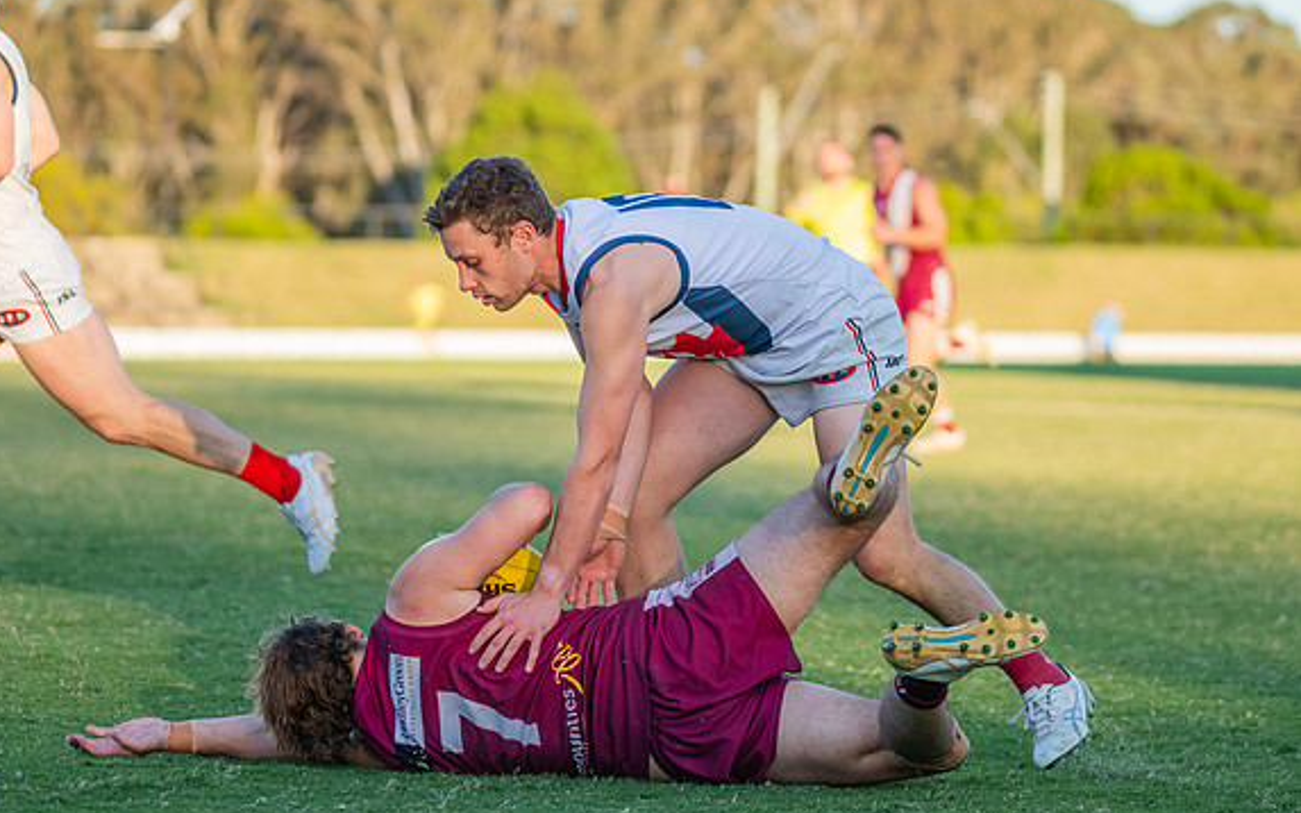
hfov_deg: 11.2
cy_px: 412
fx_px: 6630
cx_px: 645
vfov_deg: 7.0
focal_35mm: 187
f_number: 4.5
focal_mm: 170
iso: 800
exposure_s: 1/1250
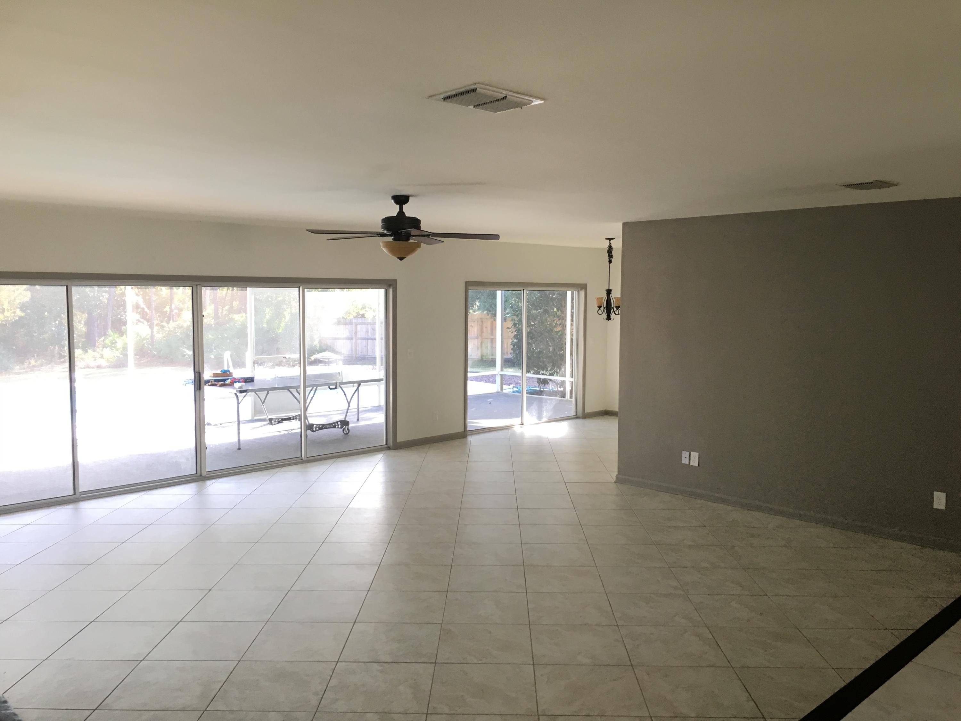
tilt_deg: -4.6
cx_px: 480
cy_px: 360
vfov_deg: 48.2
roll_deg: -0.2
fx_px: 805
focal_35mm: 29
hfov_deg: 61.7
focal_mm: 4.15
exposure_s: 1/30
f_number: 2.2
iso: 40
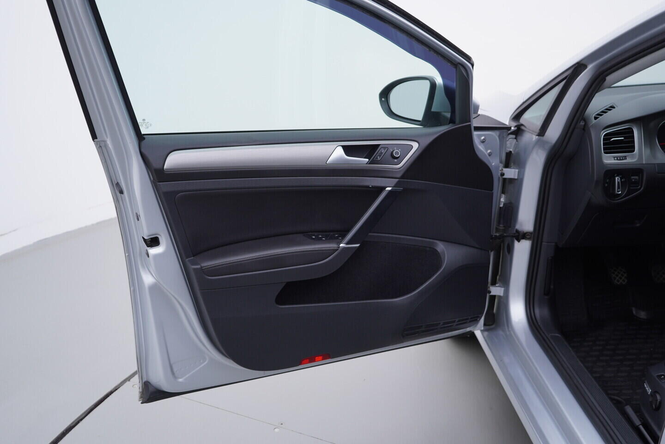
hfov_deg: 53.1
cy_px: 222
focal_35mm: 36
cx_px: 332
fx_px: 665
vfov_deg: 36.9
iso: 125
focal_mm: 24
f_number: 3.5
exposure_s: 1/60
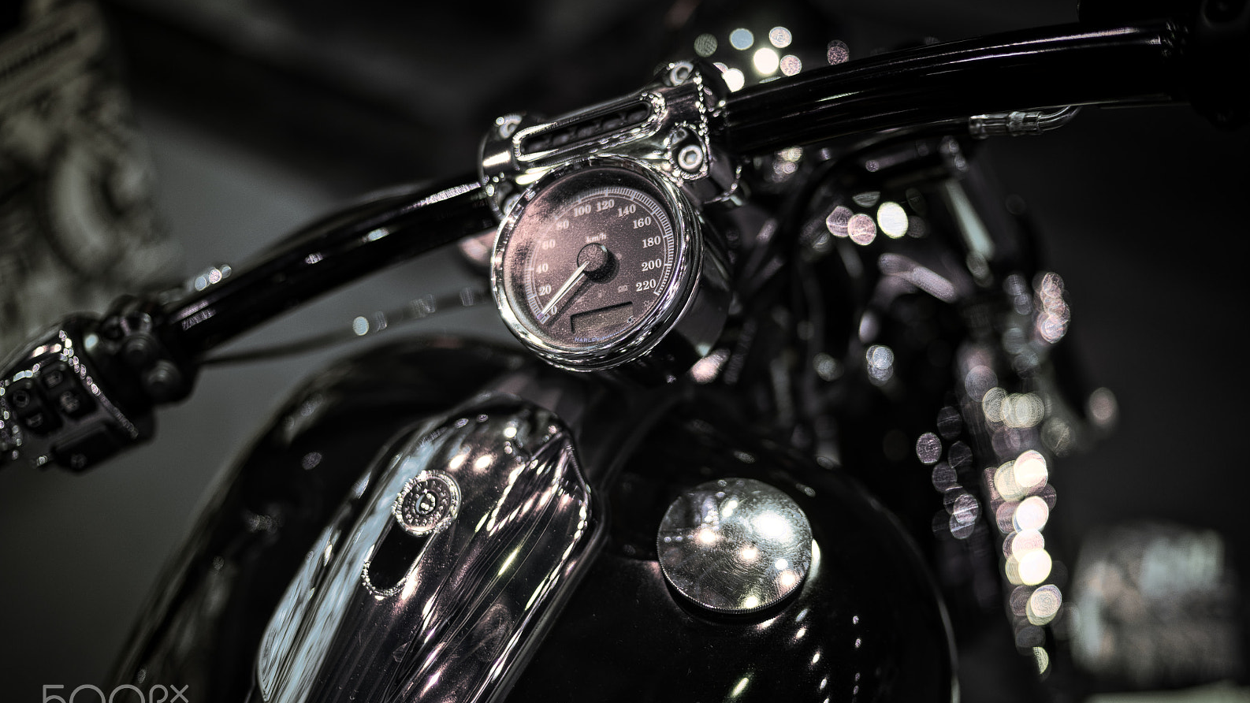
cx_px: 623
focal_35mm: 37
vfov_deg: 32.0
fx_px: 1226
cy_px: 385
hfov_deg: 54.0
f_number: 1.4
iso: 320
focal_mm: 35
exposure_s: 1/40
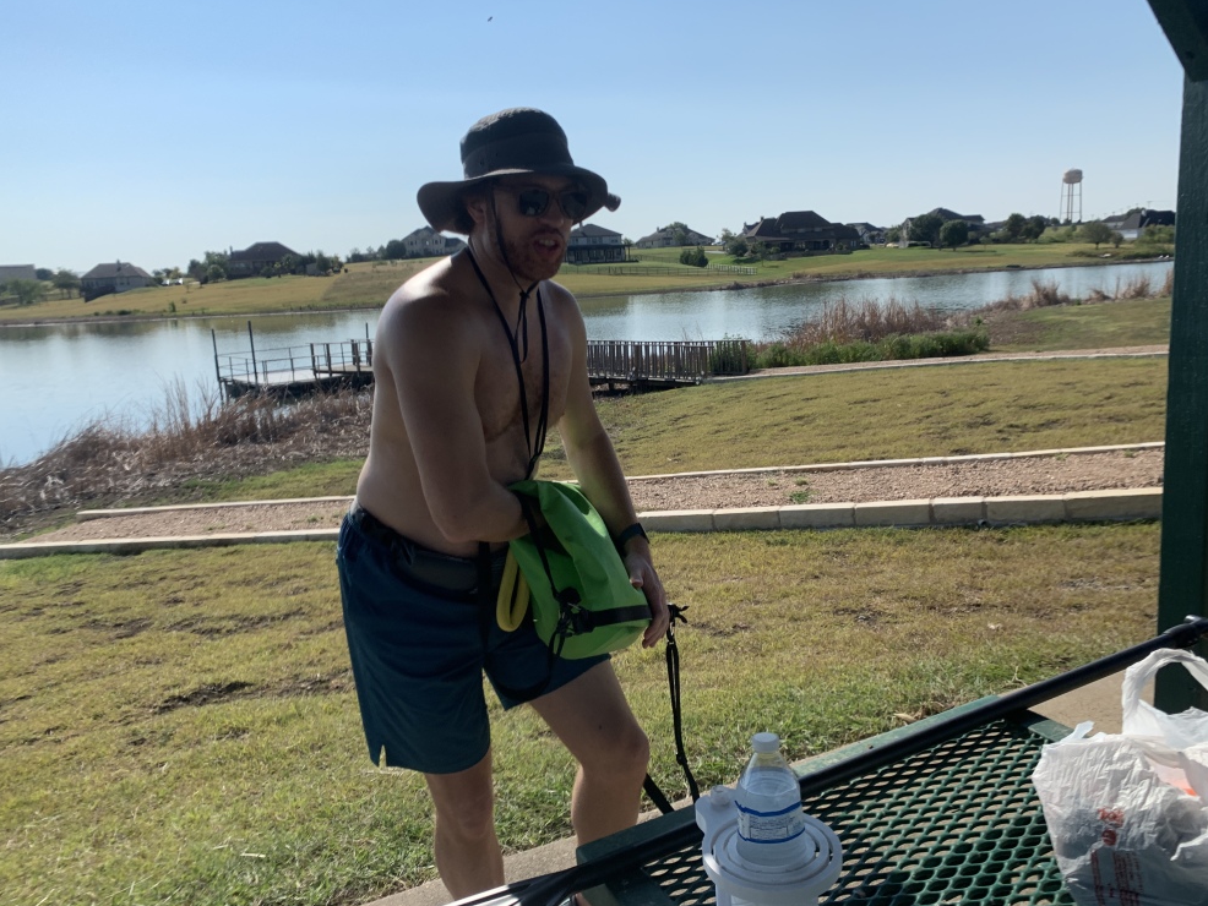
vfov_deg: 51.4
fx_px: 942
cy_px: 437
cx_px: 625
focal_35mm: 27
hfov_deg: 65.3
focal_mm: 4.25
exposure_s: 1/3650
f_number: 1.8
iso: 25
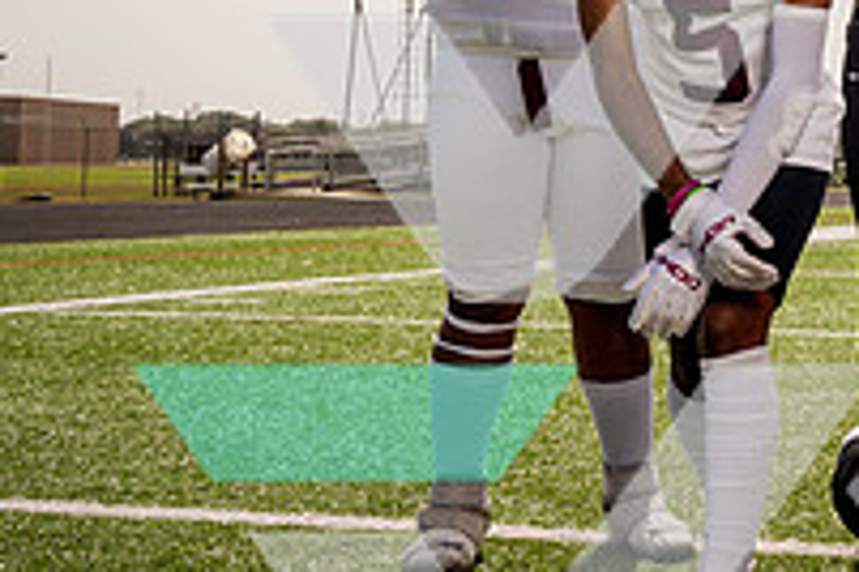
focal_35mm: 78
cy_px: 75
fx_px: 1861
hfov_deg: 22.1
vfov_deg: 17.3
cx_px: 1235
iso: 100
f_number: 8
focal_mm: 27
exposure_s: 1/250
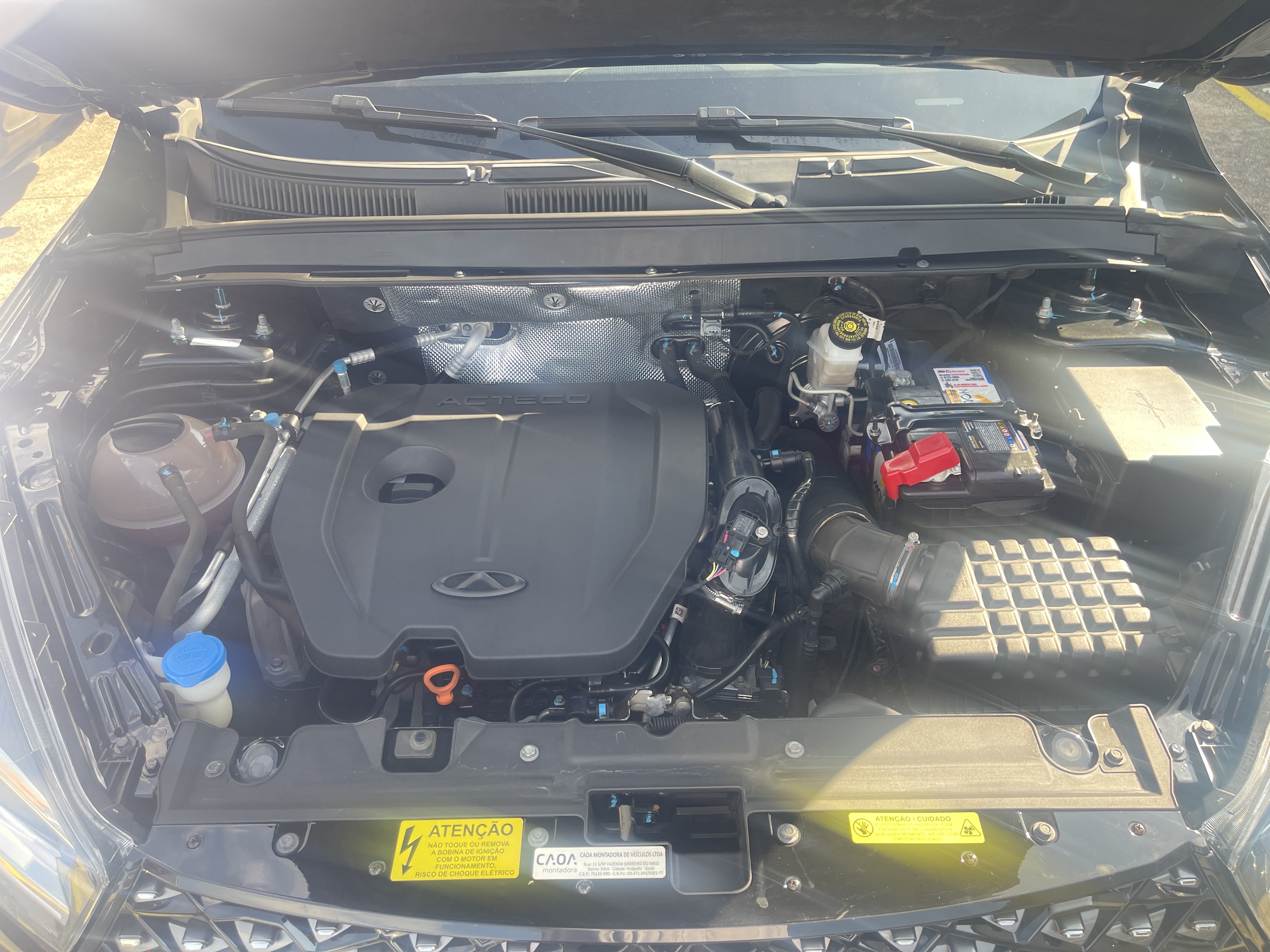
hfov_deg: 69.4
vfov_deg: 54.9
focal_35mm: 25
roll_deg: +3.3
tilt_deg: -39.1
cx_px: 635
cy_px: 476
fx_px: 917
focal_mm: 5.1
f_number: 1.6
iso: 32
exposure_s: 1/173
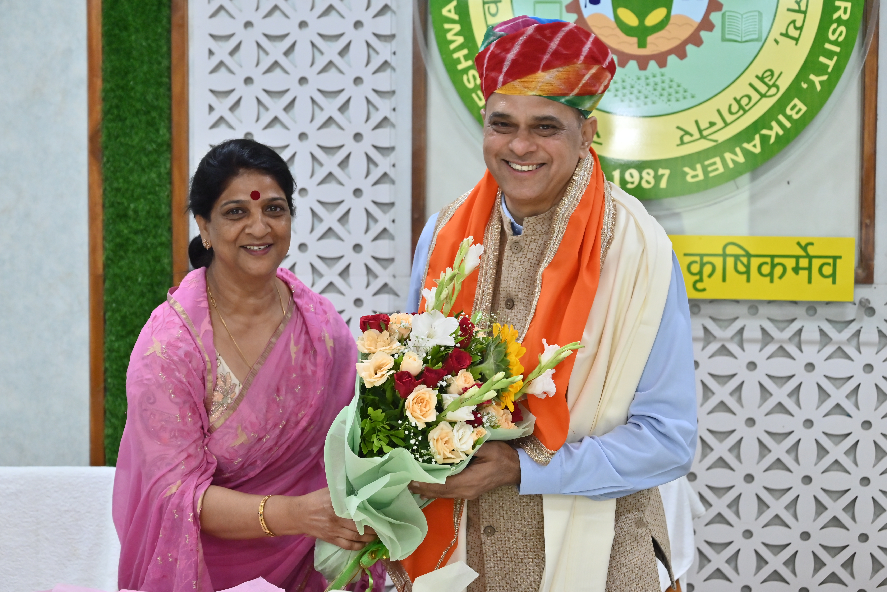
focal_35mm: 60
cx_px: 444
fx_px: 1479
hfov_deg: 33.4
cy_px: 296
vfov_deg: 22.6
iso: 1250
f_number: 5
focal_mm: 60
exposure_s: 1/125
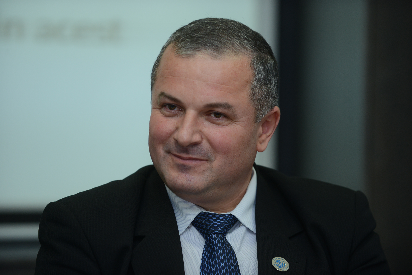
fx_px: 2289
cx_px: 206
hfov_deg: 10.3
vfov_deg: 6.9
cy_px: 138
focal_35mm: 200
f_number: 3.5
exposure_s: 1/125
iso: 500
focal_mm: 200
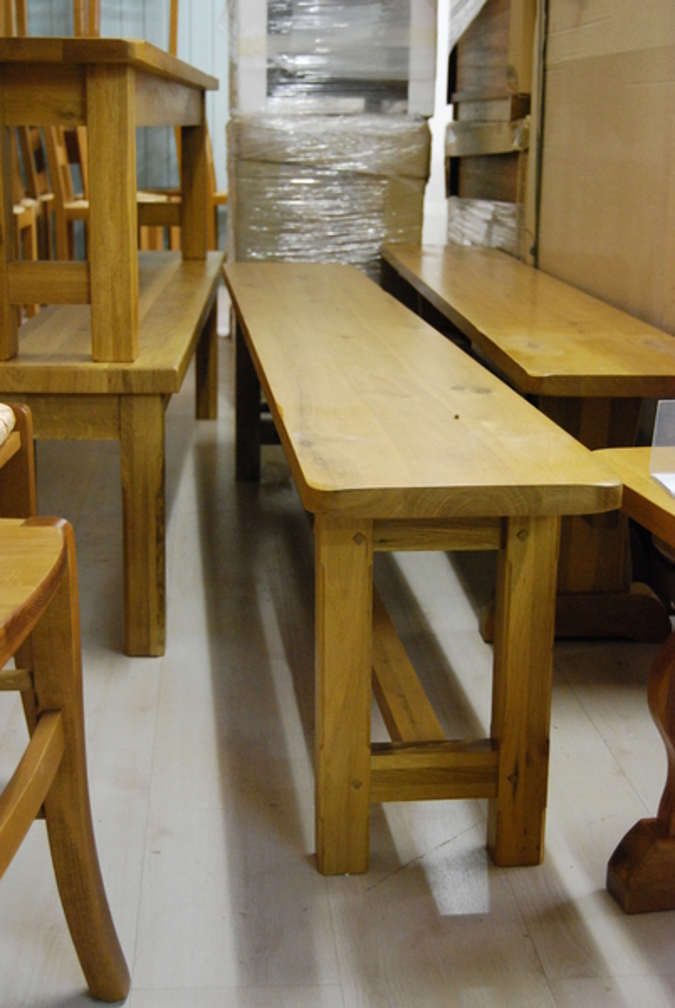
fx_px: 1471
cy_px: 504
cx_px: 338
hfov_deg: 25.8
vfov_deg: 37.8
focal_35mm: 52
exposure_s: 1/25
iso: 1600
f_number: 4.8
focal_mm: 35
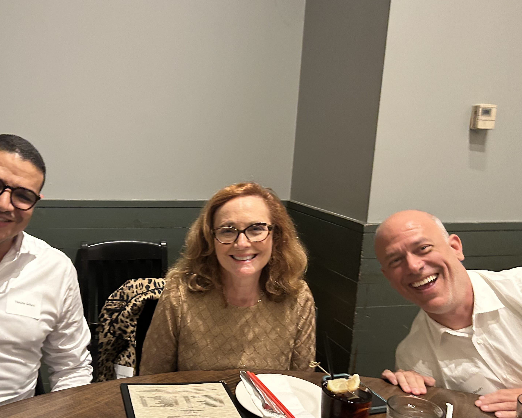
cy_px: 247
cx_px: 167
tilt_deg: -12.8
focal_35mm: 36
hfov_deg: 49.3
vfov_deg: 41.0
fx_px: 556
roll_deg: -0.7
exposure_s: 1/40
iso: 400
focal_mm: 5.7
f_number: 1.5
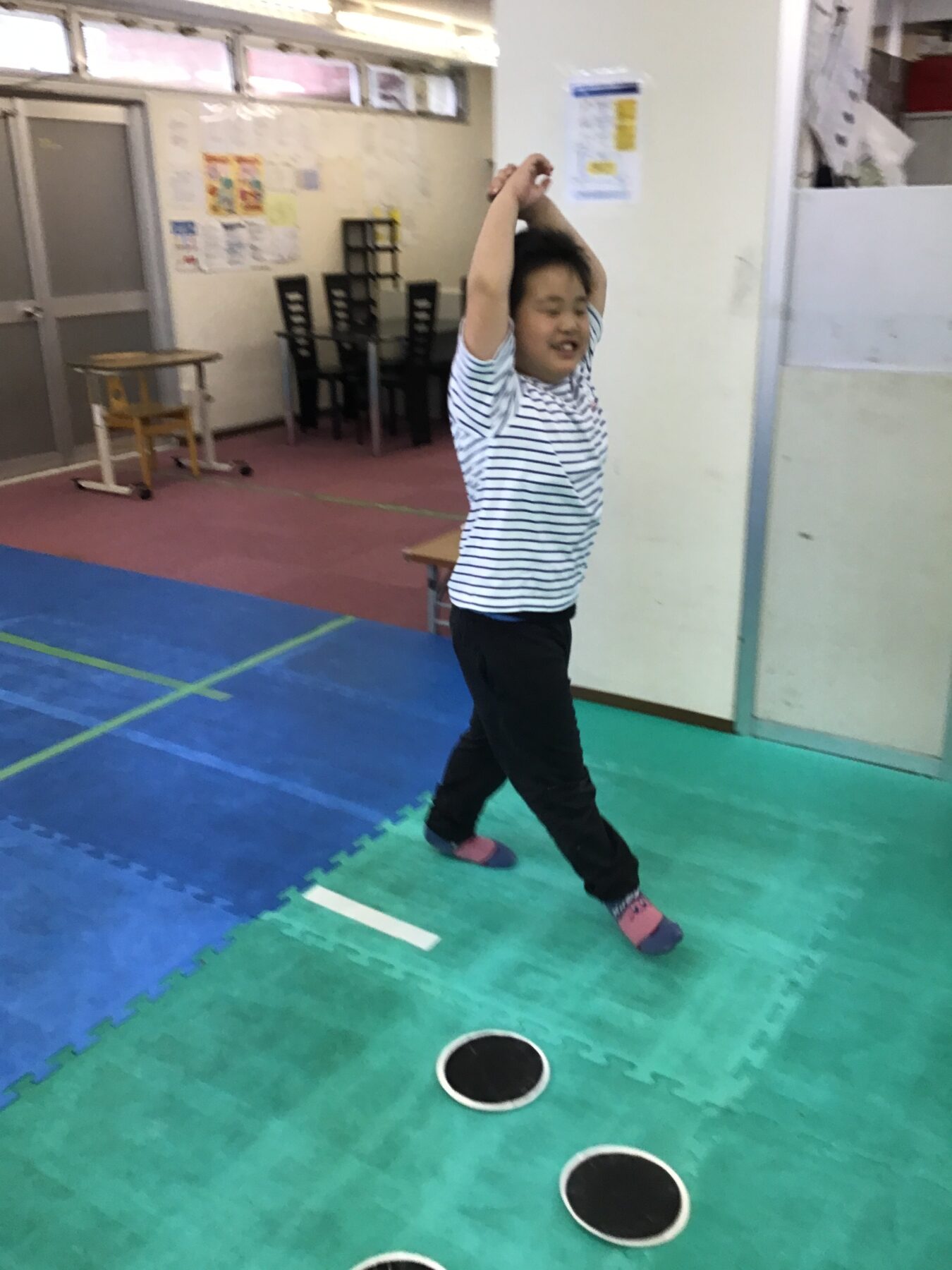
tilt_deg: -22.7
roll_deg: +1.5
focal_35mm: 31
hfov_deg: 45.4
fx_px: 1137
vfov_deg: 58.4
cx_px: 476
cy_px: 635
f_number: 2.4
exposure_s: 1/30
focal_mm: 3.3
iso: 50
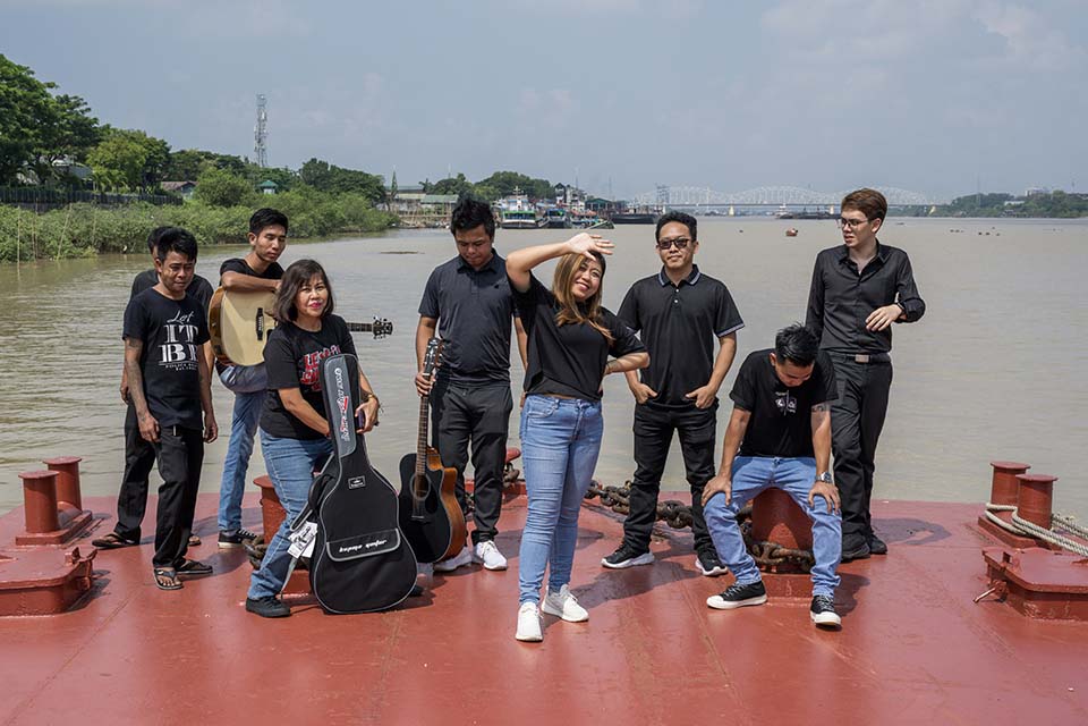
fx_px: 1360
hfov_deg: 43.6
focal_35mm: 45
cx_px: 544
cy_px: 363
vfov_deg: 29.9
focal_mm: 45
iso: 220
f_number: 10
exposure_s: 1/500
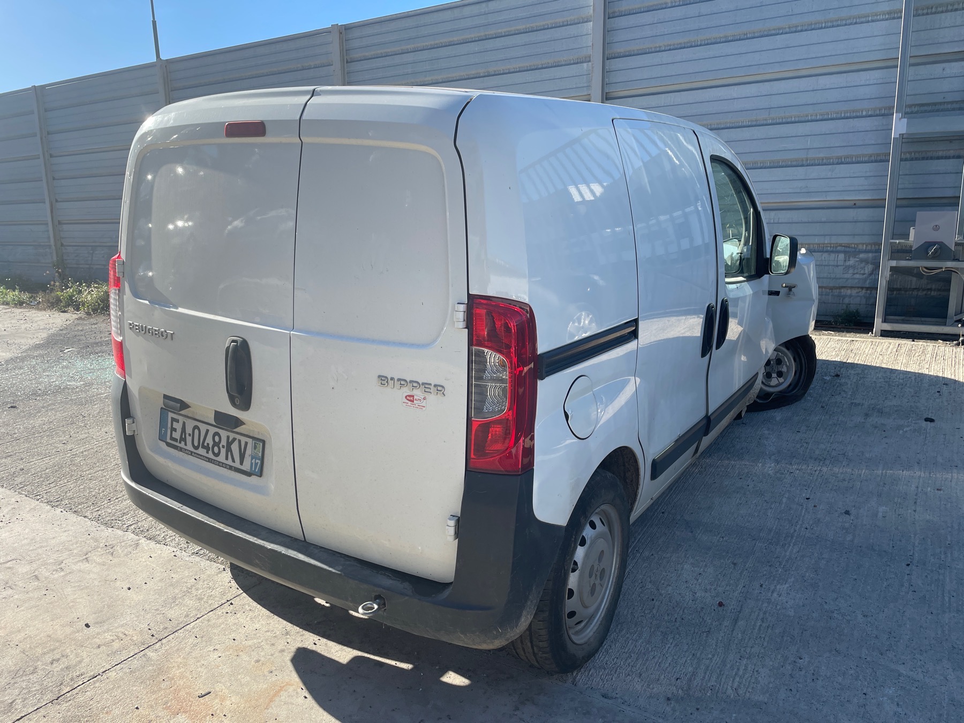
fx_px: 724
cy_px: 362
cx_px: 482
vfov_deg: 53.1
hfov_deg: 67.3
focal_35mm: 26
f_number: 1.6
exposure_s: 1/1795
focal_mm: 4.2
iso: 32
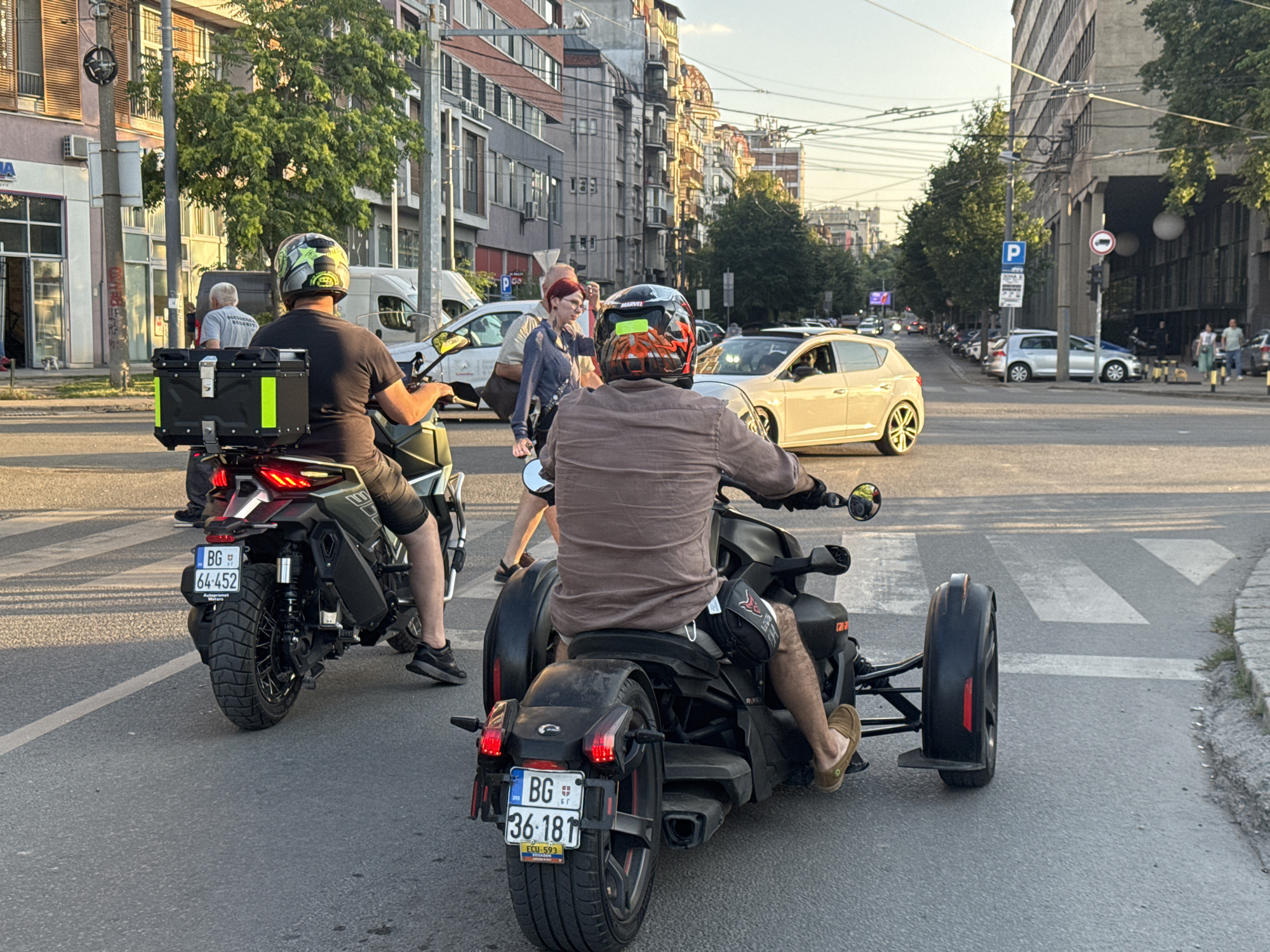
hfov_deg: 39.7
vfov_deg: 30.3
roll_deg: -0.7
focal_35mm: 48
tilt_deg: -4.4
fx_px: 1761
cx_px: 635
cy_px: 476
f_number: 1.78
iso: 64
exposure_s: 1/394
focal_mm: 6.76
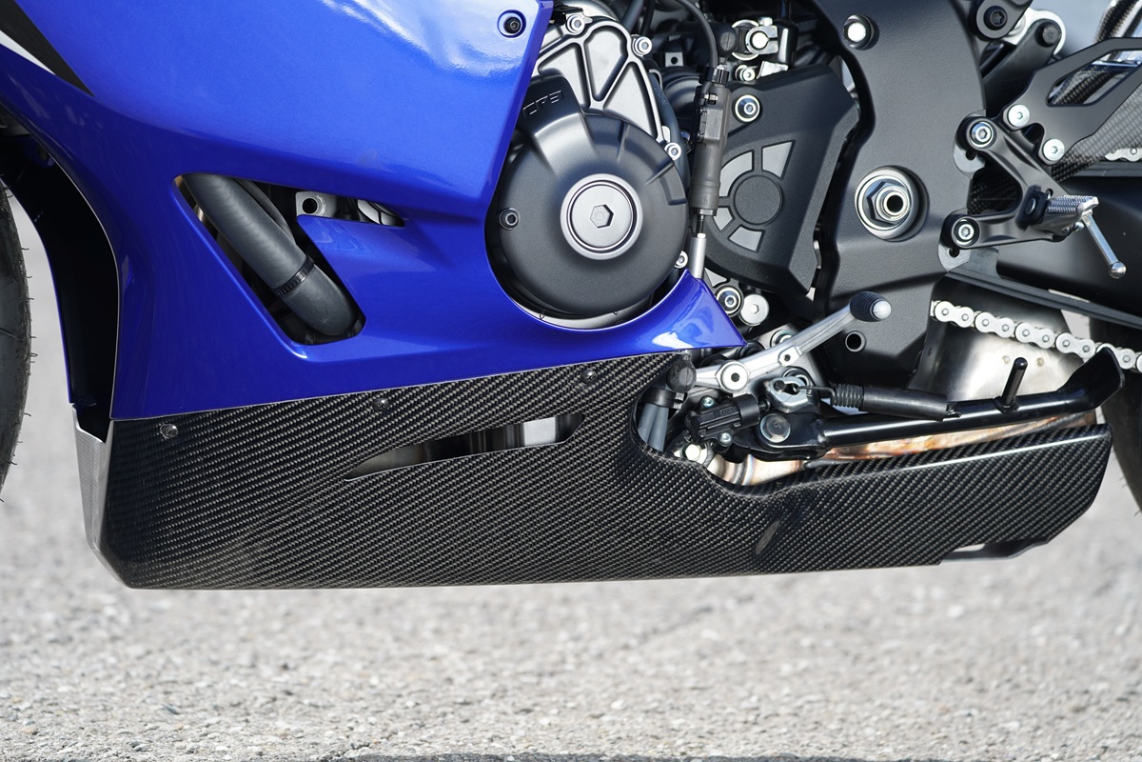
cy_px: 381
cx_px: 571
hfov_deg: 11.9
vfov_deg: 7.9
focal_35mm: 173
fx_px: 5488
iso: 100
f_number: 5.6
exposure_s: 1/200
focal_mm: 173
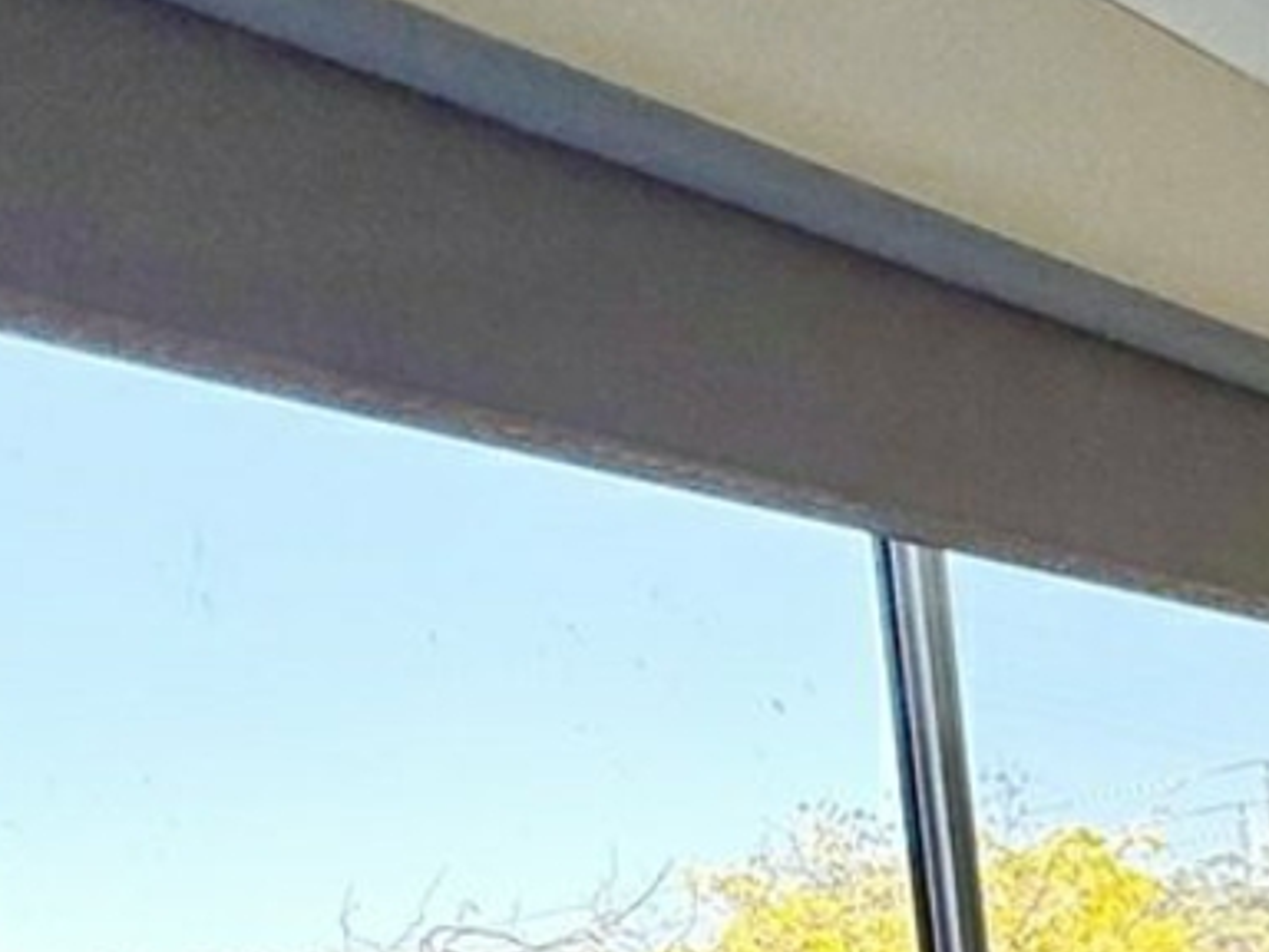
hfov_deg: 24.5
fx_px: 2566
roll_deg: +3.6
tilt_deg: -10.4
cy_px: 1577
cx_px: 1609
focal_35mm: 70
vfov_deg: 17.9
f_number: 2.2
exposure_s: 1/342
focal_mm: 2.22
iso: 50
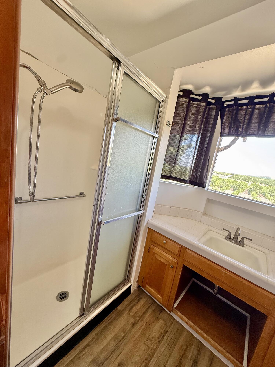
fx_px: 148
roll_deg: -10.7
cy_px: 184
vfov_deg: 102.1
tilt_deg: -8.6
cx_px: 138
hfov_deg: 85.7
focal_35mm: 14
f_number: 2.2
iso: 100
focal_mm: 2.22
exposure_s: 1/120
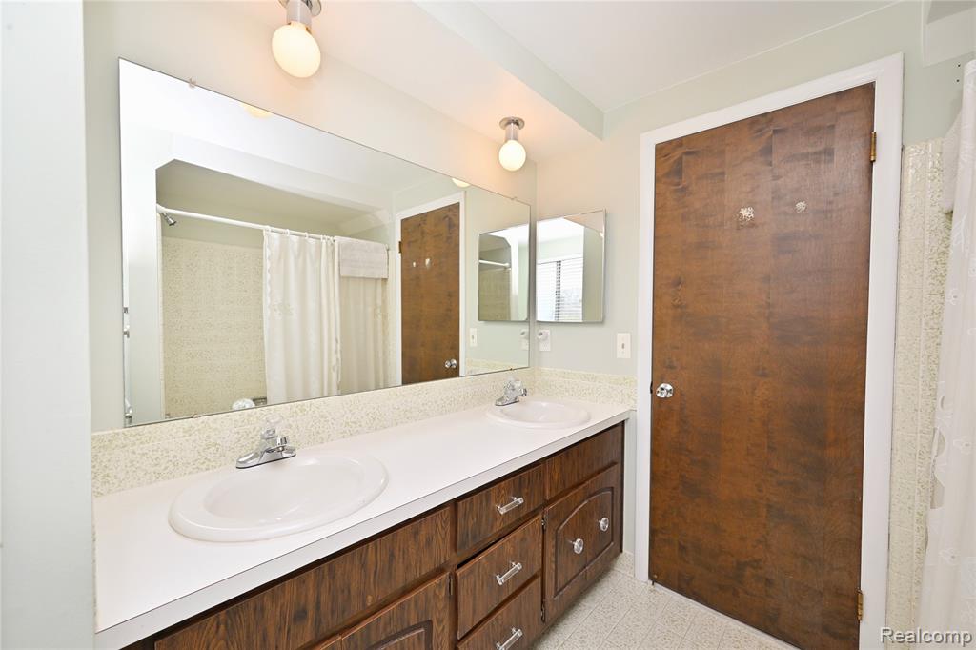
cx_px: 488
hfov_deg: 104.3
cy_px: 325
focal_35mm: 14
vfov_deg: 81.2
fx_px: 379
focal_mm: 14
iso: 250
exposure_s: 1/60
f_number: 10
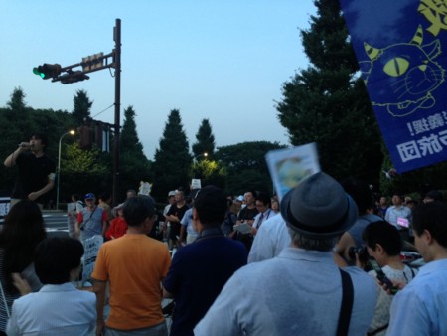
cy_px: 168
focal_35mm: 33
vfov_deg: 43.0
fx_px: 426
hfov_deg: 55.3
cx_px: 224
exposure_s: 1/20
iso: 125
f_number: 2.4
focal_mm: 4.13
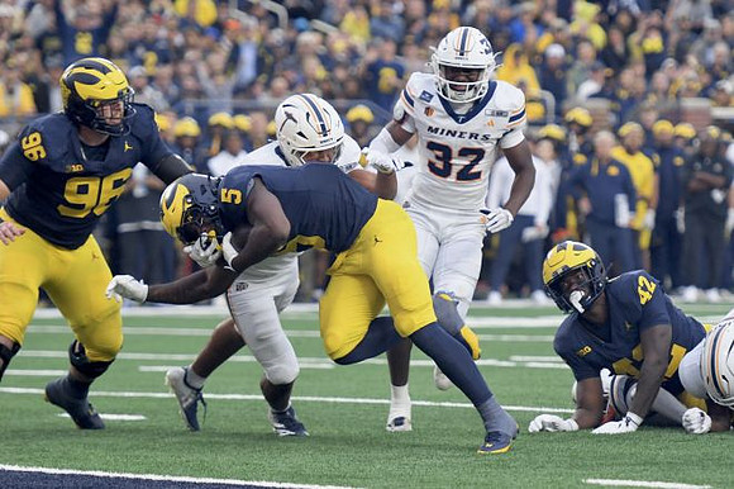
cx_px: 367
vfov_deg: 5.9
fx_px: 4727
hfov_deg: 8.9
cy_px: 244
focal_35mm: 232
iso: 1000
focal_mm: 155
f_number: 2.8
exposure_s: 1/1000
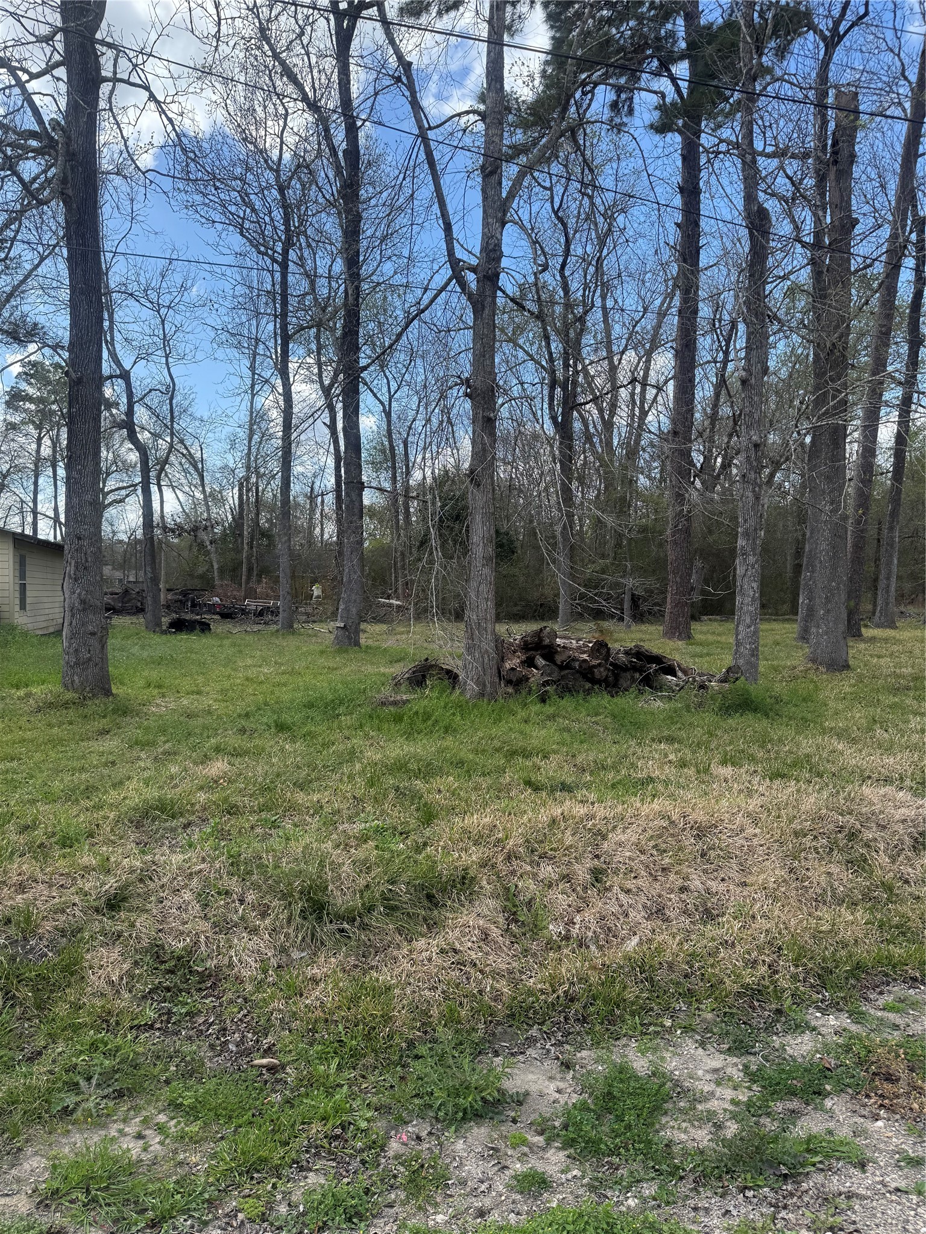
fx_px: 856
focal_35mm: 24
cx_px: 463
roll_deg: -0.3
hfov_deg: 56.8
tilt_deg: -1.4
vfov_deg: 71.6
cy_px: 617
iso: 80
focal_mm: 6.76
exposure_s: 1/2506
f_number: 1.78
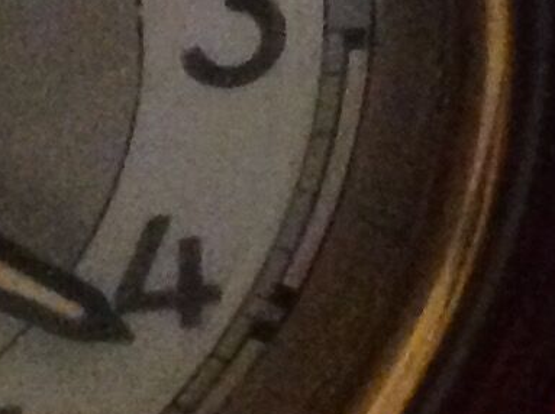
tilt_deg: -24.2
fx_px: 3794
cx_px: -59
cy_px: -87
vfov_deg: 6.2
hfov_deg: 8.3
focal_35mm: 237
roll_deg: +6.7
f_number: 2.4
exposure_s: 1/15
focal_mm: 4.28
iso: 800
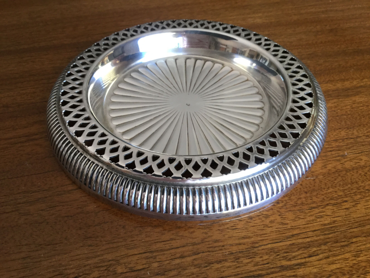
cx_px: 185
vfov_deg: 45.4
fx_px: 331
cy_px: 139
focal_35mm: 31
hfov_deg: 58.4
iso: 40
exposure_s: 1/33
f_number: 2.4
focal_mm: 3.3
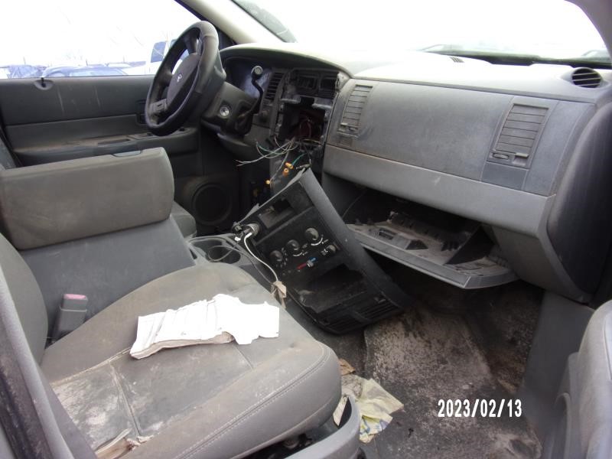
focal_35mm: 24
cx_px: 306
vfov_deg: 56.8
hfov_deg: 71.6
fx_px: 424
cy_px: 230
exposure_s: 1/40
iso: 80
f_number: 3.3
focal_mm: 4.3
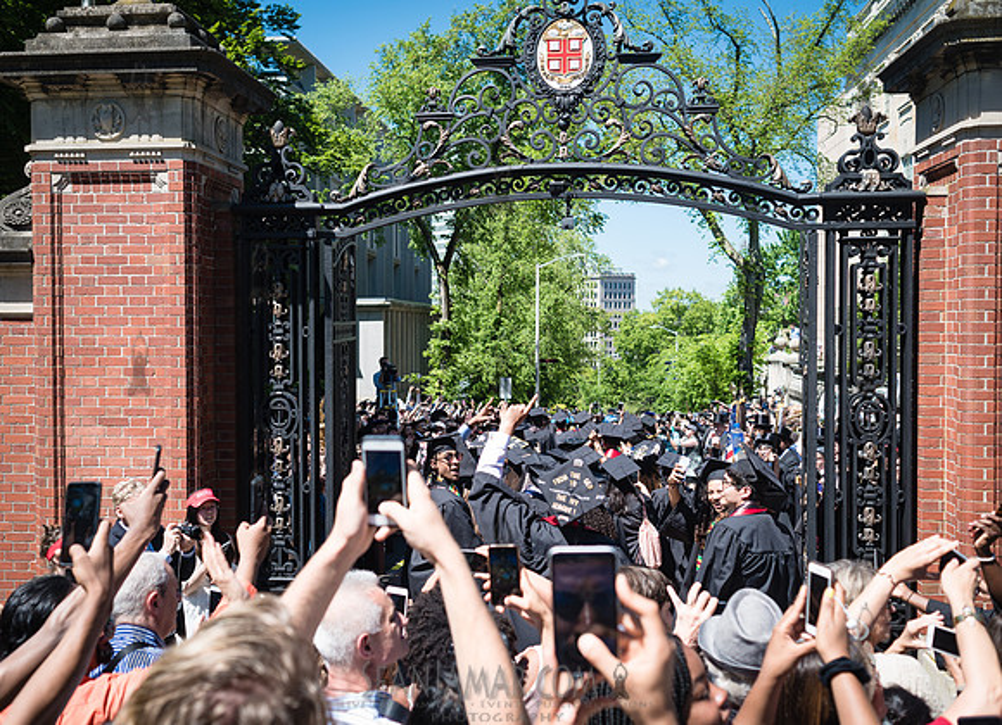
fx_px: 1075
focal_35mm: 38
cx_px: 450
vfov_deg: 37.3
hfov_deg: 49.9
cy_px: 356
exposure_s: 1/500
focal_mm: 35
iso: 100
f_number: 5
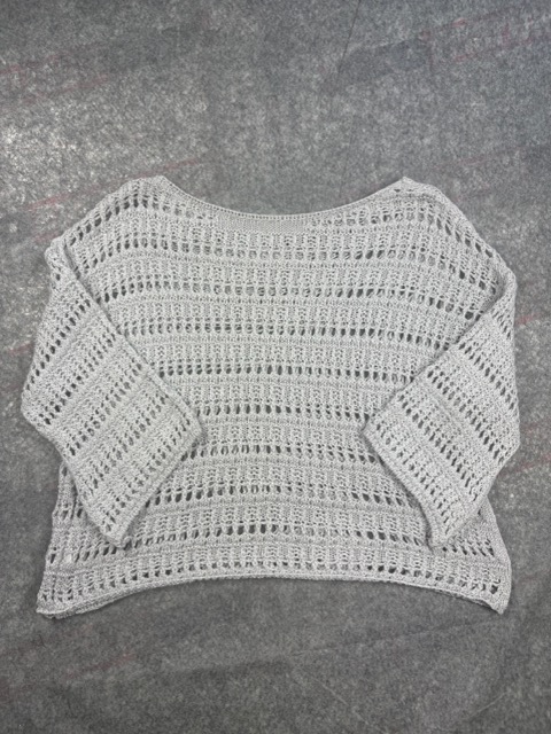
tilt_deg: -62.7
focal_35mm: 24
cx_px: 276
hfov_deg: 56.8
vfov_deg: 71.6
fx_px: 509
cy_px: 367
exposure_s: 1/151
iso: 64
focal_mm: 6.76
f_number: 1.78
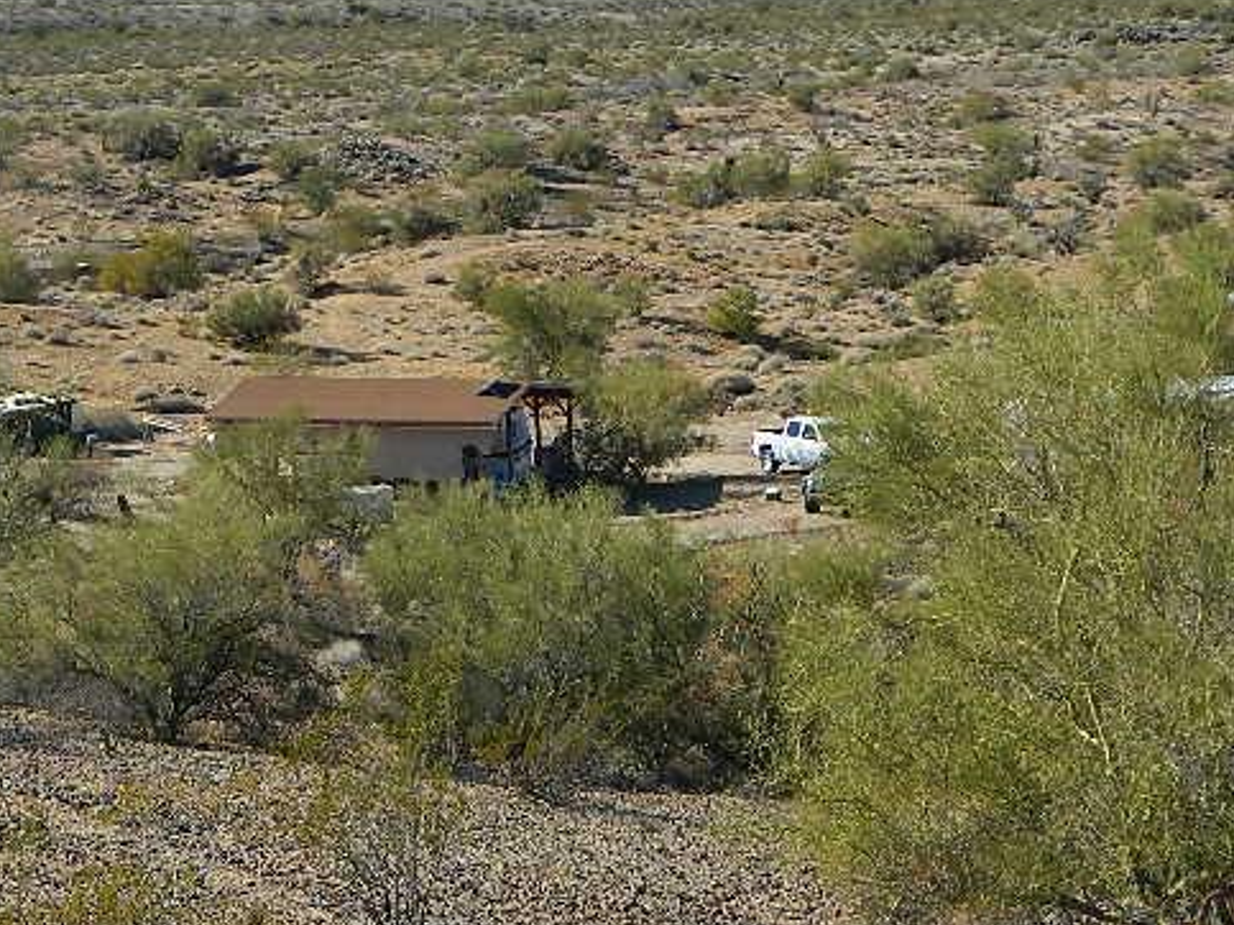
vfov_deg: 17.0
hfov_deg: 22.5
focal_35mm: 87
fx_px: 3101
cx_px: 503
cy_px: 498
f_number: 3.5
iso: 80
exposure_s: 1/800
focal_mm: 7.3
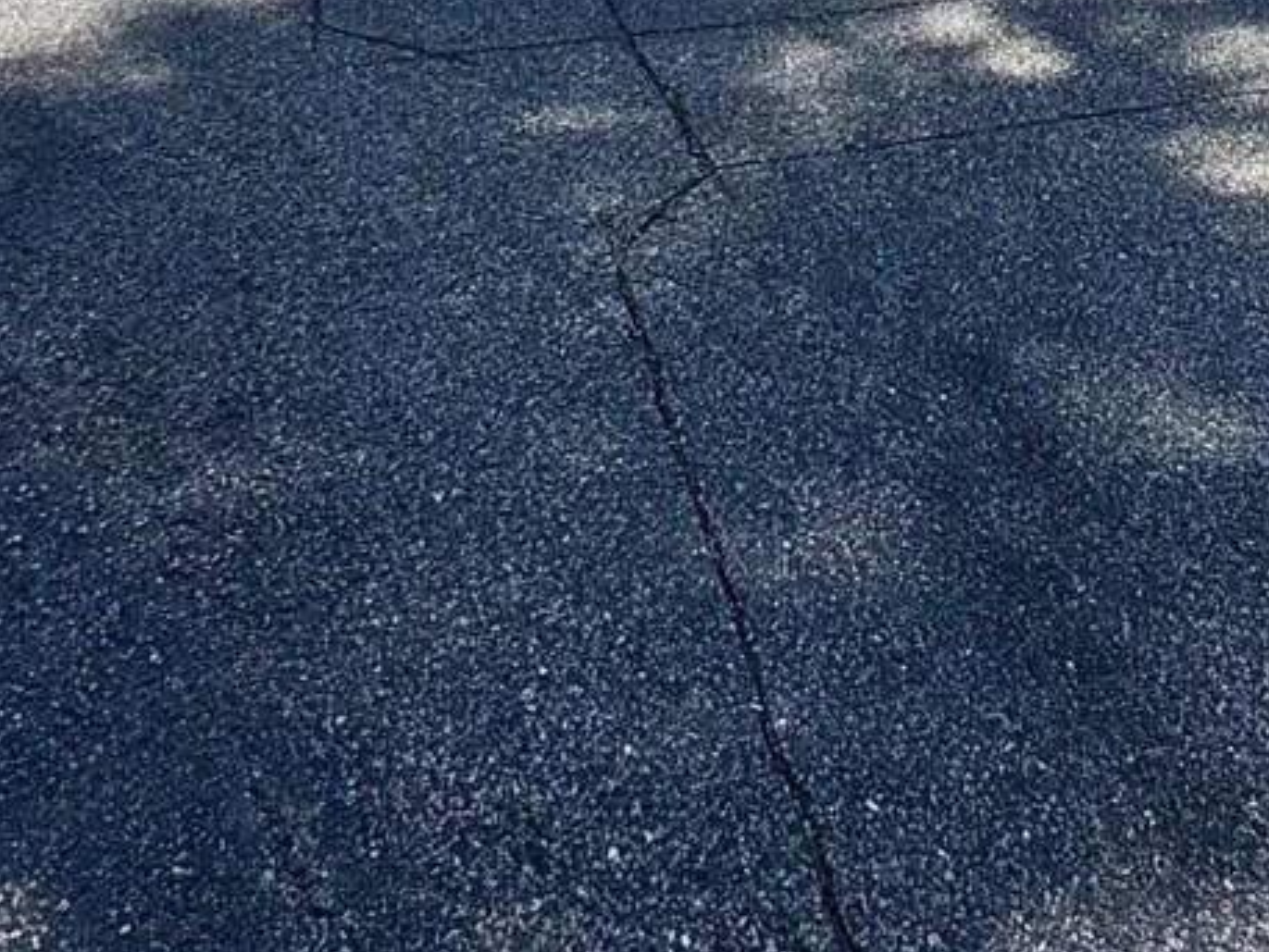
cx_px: 833
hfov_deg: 38.5
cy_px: -708
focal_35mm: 49
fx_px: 1797
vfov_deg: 21.2
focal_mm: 2.22
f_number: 2.2
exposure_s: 1/2028
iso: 50
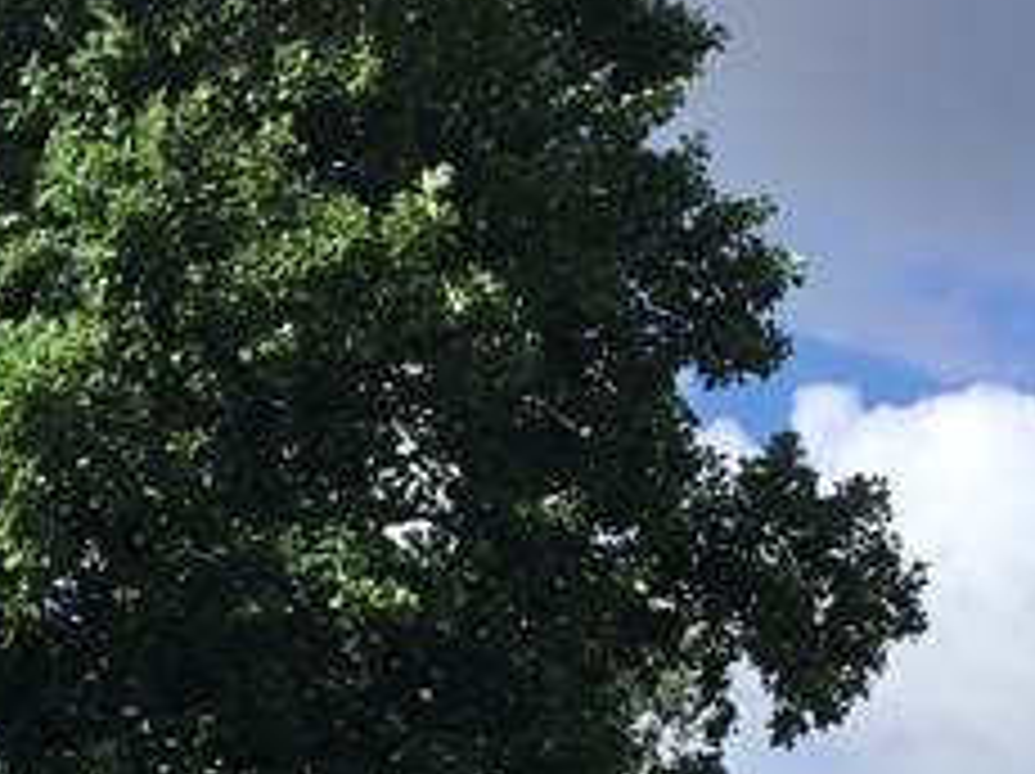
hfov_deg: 18.1
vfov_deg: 13.6
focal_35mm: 108
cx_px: 220
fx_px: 3226
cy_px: 702
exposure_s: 1/1058
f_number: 2.4
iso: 25
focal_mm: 3.3
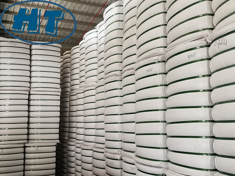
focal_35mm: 43
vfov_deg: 33.6
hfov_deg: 43.9
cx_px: 118
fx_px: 292
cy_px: 88
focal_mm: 3.95
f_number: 1.8
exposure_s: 1/33.3
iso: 200
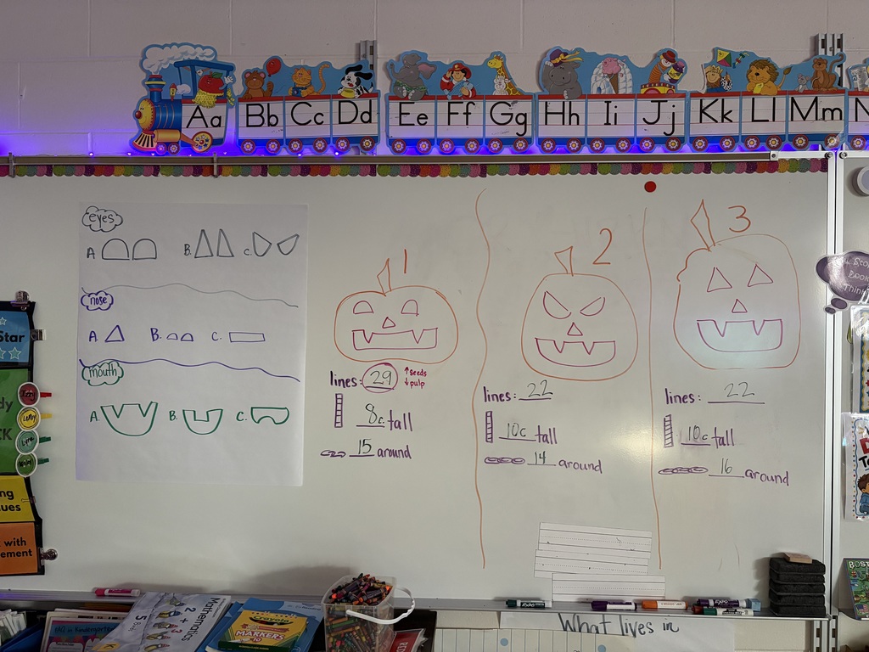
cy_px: 326
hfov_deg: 67.3
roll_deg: -0.7
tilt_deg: +0.0
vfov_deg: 53.1
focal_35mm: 26
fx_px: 653
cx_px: 434
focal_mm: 5.96
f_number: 1.6
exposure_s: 1/60
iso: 500
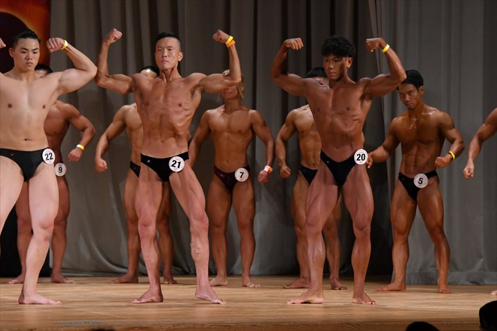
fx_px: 3105
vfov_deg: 6.1
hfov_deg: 9.2
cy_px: 166
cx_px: 248
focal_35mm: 225
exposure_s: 1/400
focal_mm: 150
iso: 3200
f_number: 5.6
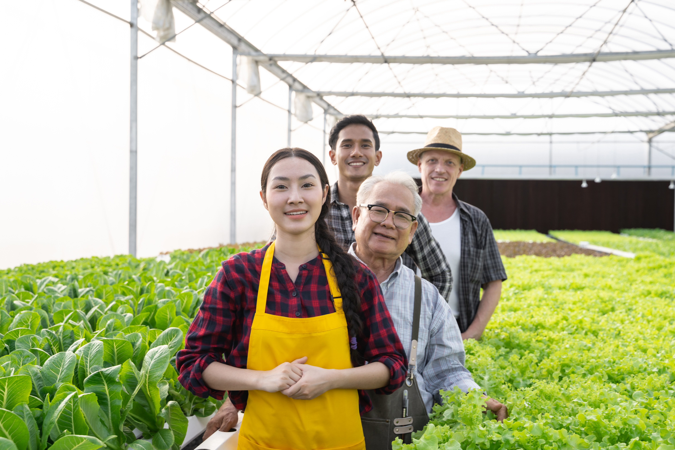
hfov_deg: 45.4
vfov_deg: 31.2
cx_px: 338
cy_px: 225
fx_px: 806
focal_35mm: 43
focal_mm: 43
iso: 100
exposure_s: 1/100
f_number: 5
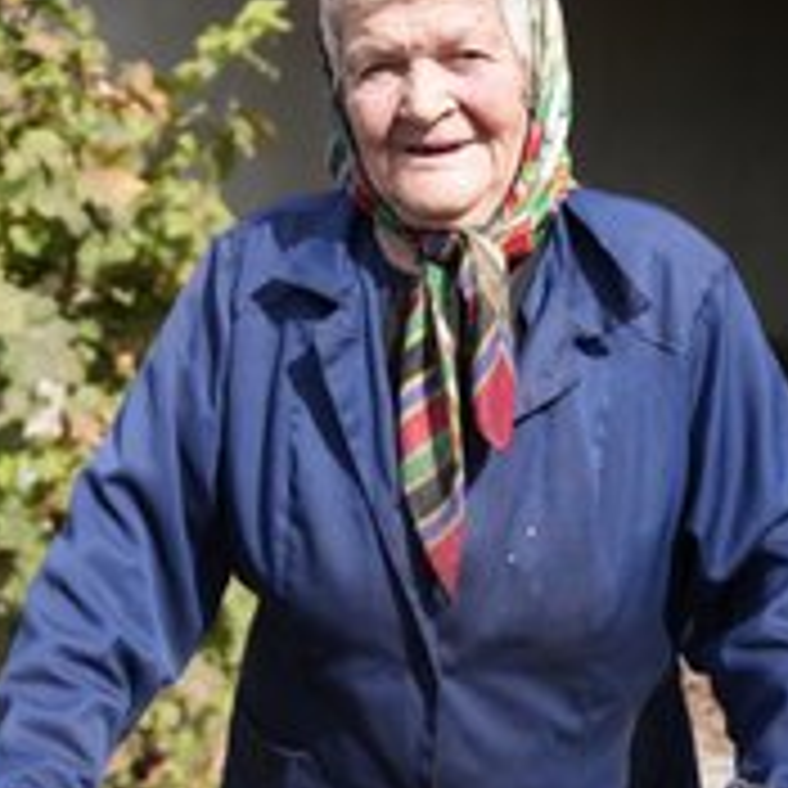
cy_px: 421
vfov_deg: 24.0
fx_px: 1854
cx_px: 189
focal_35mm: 72
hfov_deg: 23.7
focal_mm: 37
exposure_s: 1/4000
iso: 500
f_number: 2.8
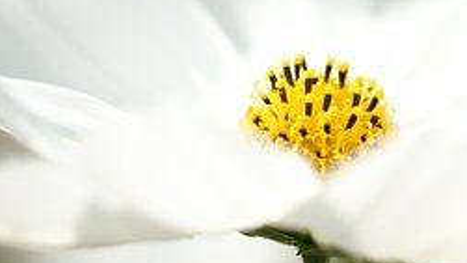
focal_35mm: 160
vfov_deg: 7.6
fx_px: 1981
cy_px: 114
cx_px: 326
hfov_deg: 13.4
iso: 200
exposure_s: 1/4000
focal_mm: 50
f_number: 2.8
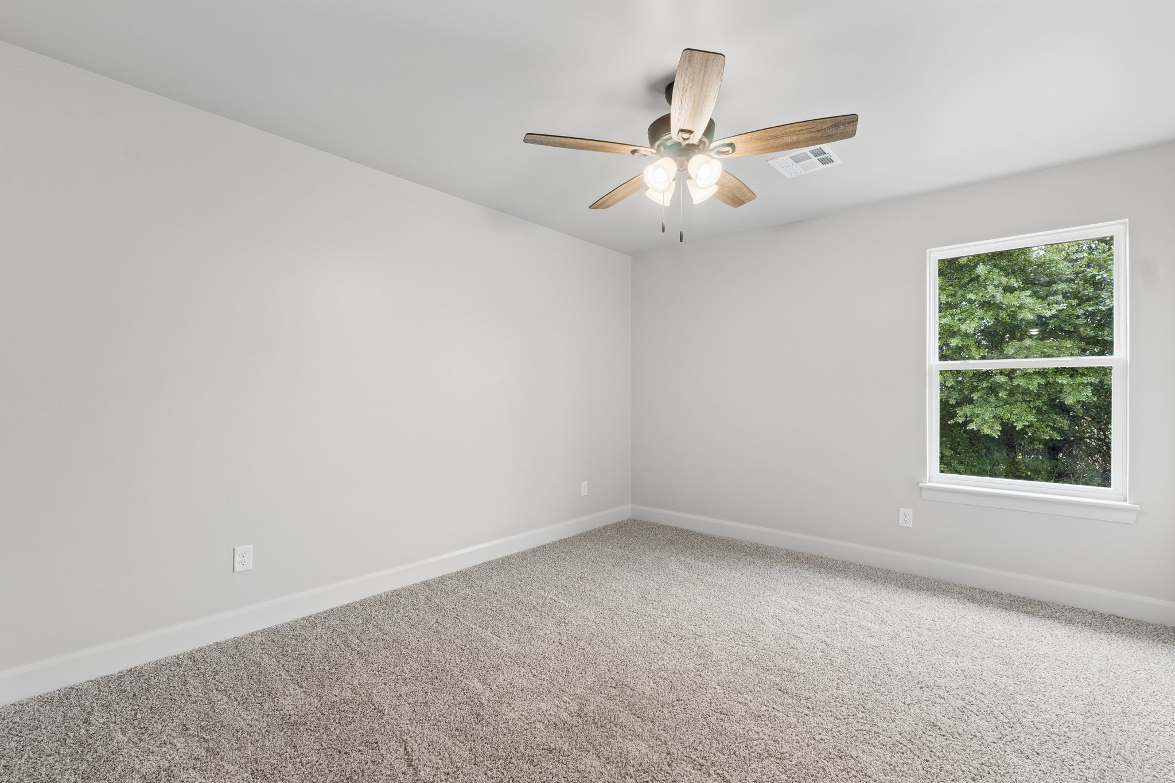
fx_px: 514
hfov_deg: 97.6
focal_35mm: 16
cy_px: 392
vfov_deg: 74.6
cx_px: 588
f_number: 10
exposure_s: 1/25
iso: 200
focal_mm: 10.5
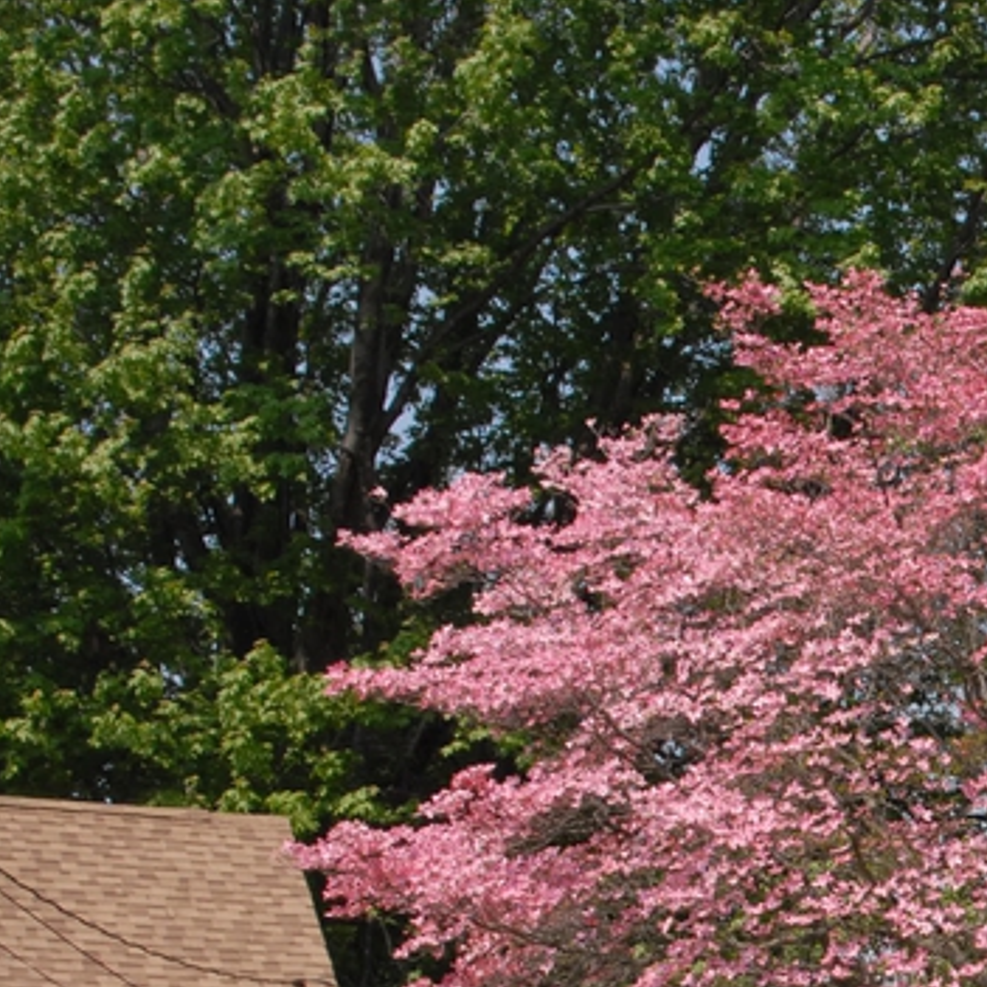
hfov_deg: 12.9
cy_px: 955
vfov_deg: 13.2
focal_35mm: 130
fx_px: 4201
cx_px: 1327
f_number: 10
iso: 400
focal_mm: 35
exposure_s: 1/350
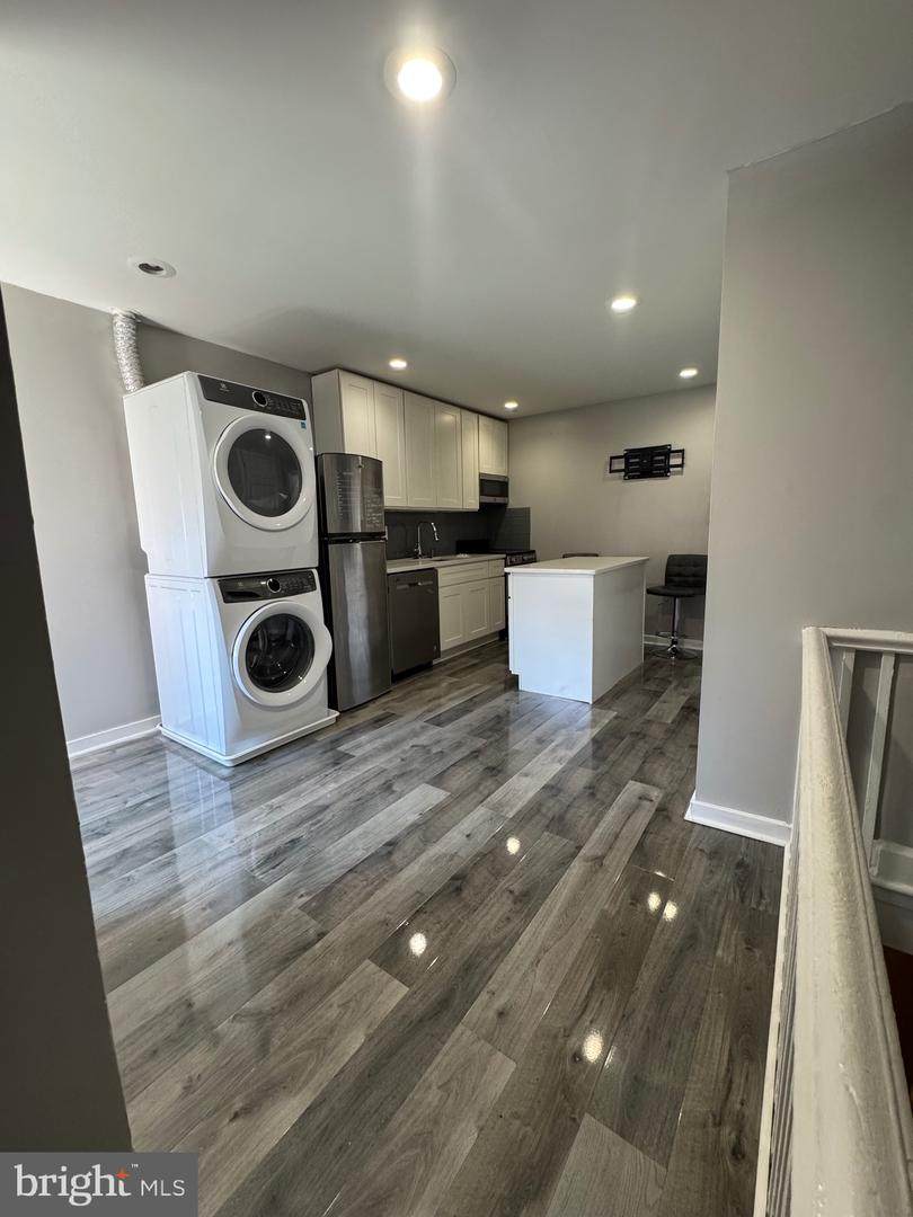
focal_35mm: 14
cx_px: 456
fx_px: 492
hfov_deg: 85.7
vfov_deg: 102.1
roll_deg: +1.3
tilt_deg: -8.9
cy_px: 608
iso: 250
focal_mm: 2.22
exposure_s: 1/60
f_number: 2.2
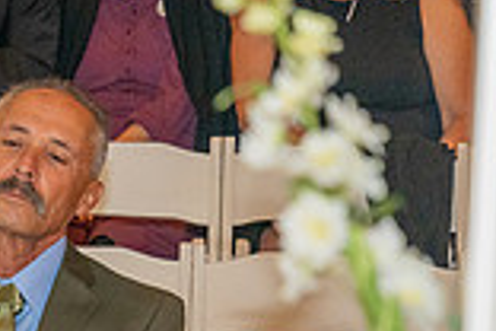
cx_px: -261
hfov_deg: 7.7
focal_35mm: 261
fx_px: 3596
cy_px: 447
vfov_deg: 5.2
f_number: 3.5
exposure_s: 1/200
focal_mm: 70
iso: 1600
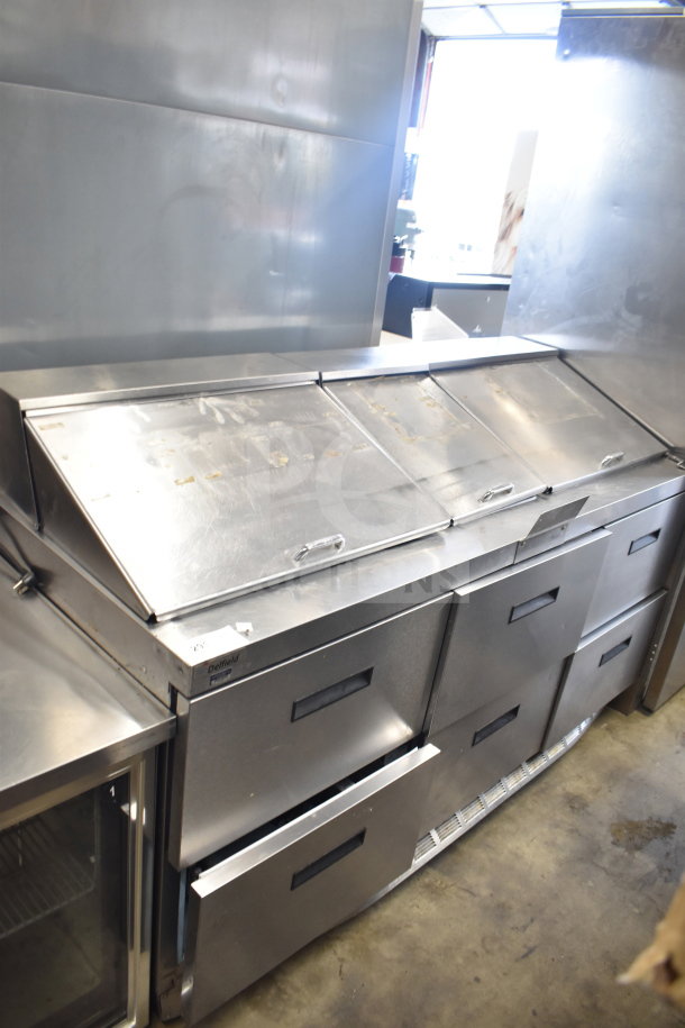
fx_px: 771
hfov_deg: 47.9
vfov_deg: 67.4
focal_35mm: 27
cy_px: 514
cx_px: 342
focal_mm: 18
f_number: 3.5
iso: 1000
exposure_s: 1/30
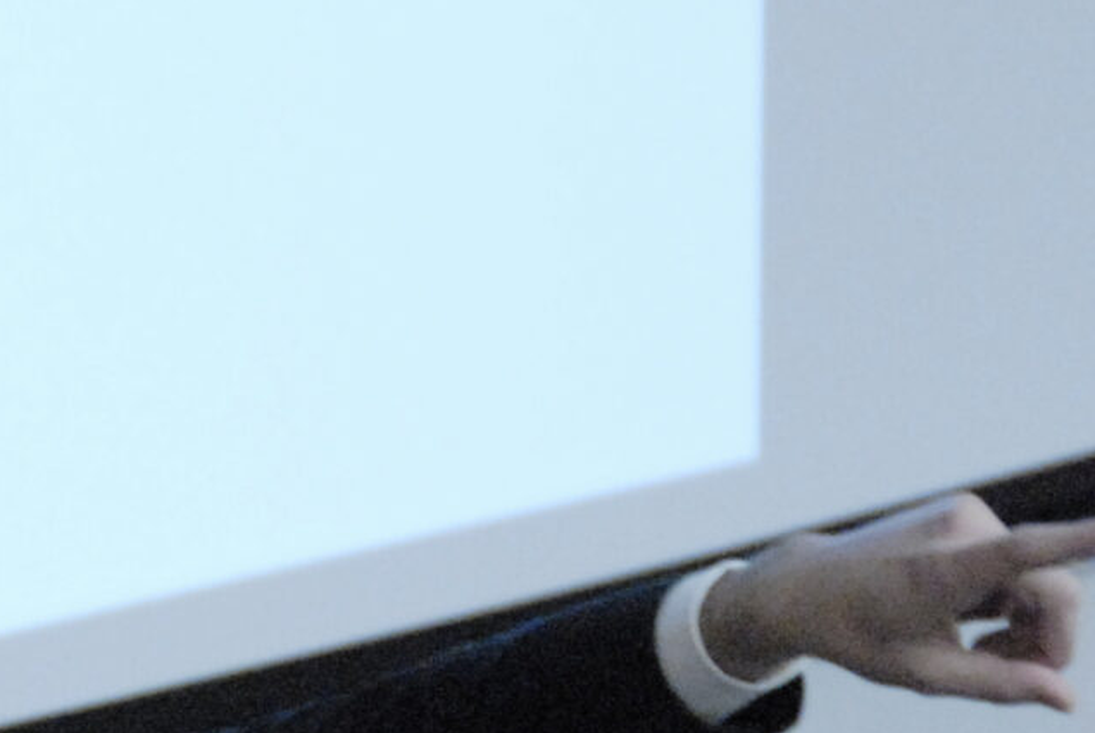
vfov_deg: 2.5
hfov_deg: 3.8
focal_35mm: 544
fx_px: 16565
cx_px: -367
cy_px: 1390
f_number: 5.3
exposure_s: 1/60
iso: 1600
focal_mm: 90
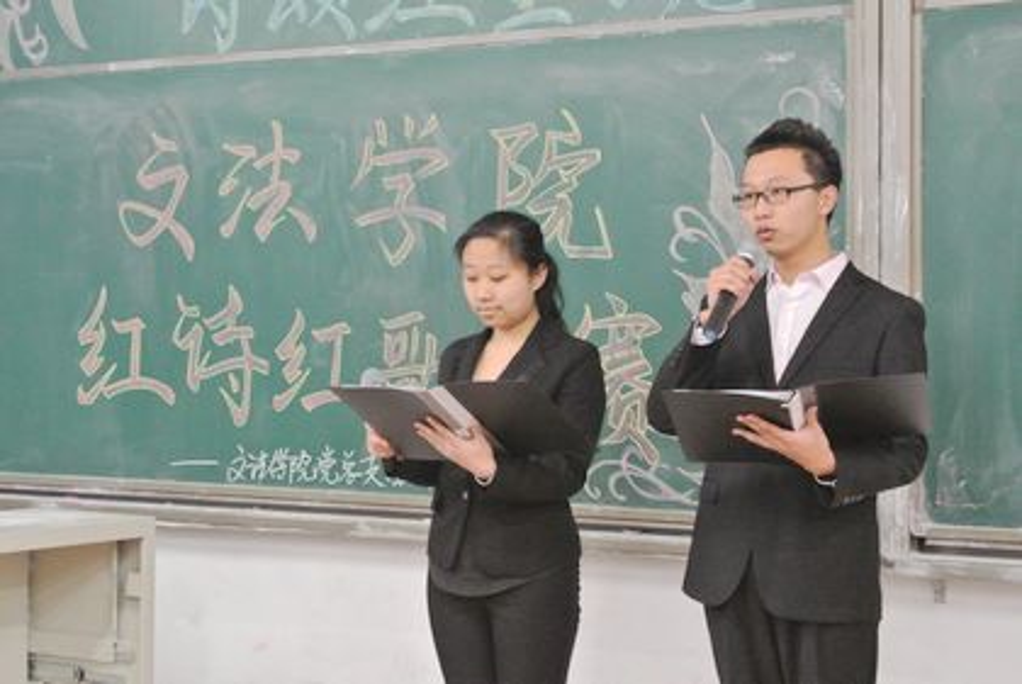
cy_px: 342
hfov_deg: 25.0
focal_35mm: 81
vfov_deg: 16.9
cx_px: 511
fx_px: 2302
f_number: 5.6
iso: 2200
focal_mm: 30
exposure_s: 1/30
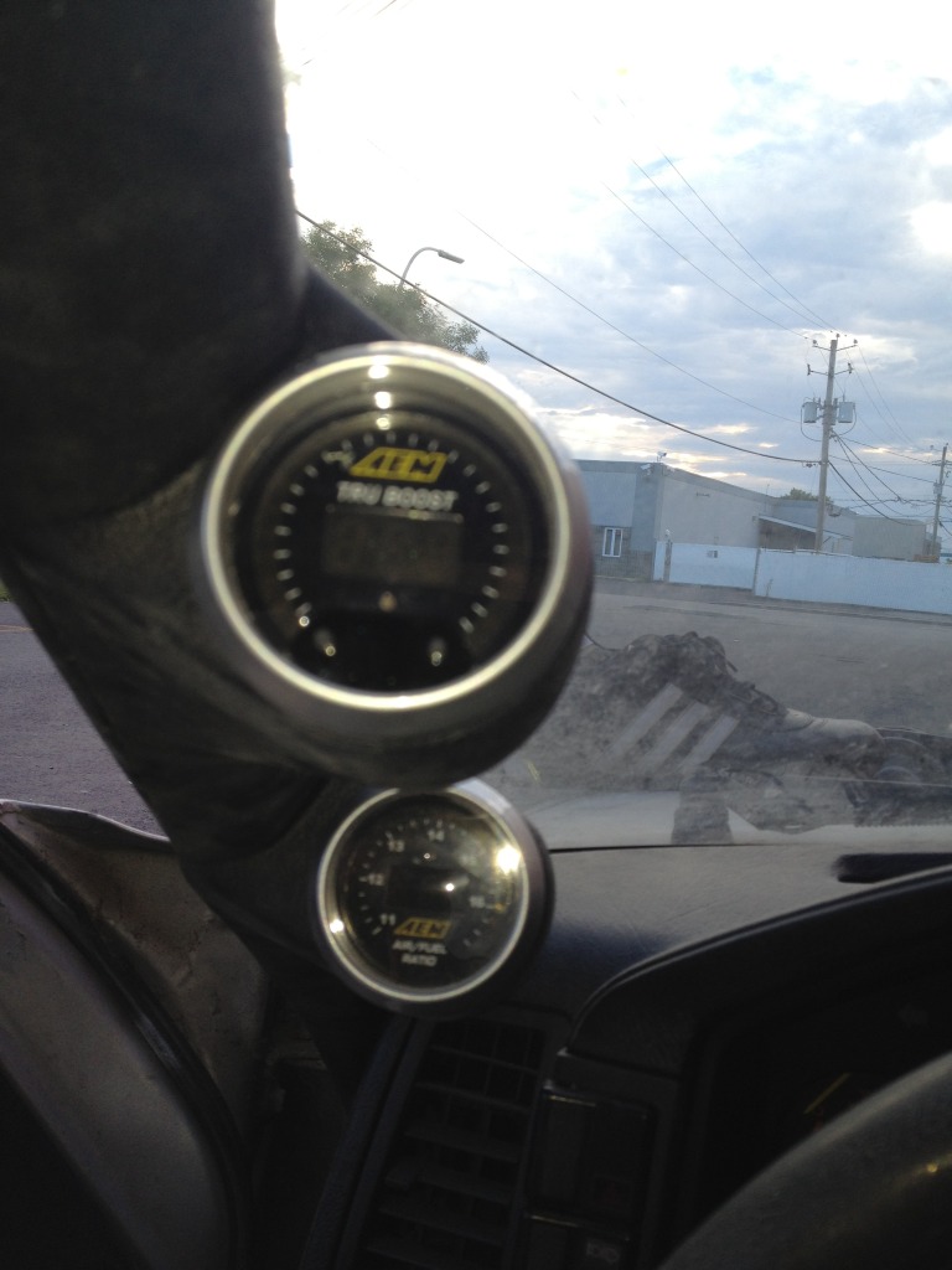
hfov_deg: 40.7
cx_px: 476
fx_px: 1283
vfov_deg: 52.6
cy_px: 635
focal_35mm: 35
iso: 64
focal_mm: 4.3
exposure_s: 1/136
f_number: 2.4
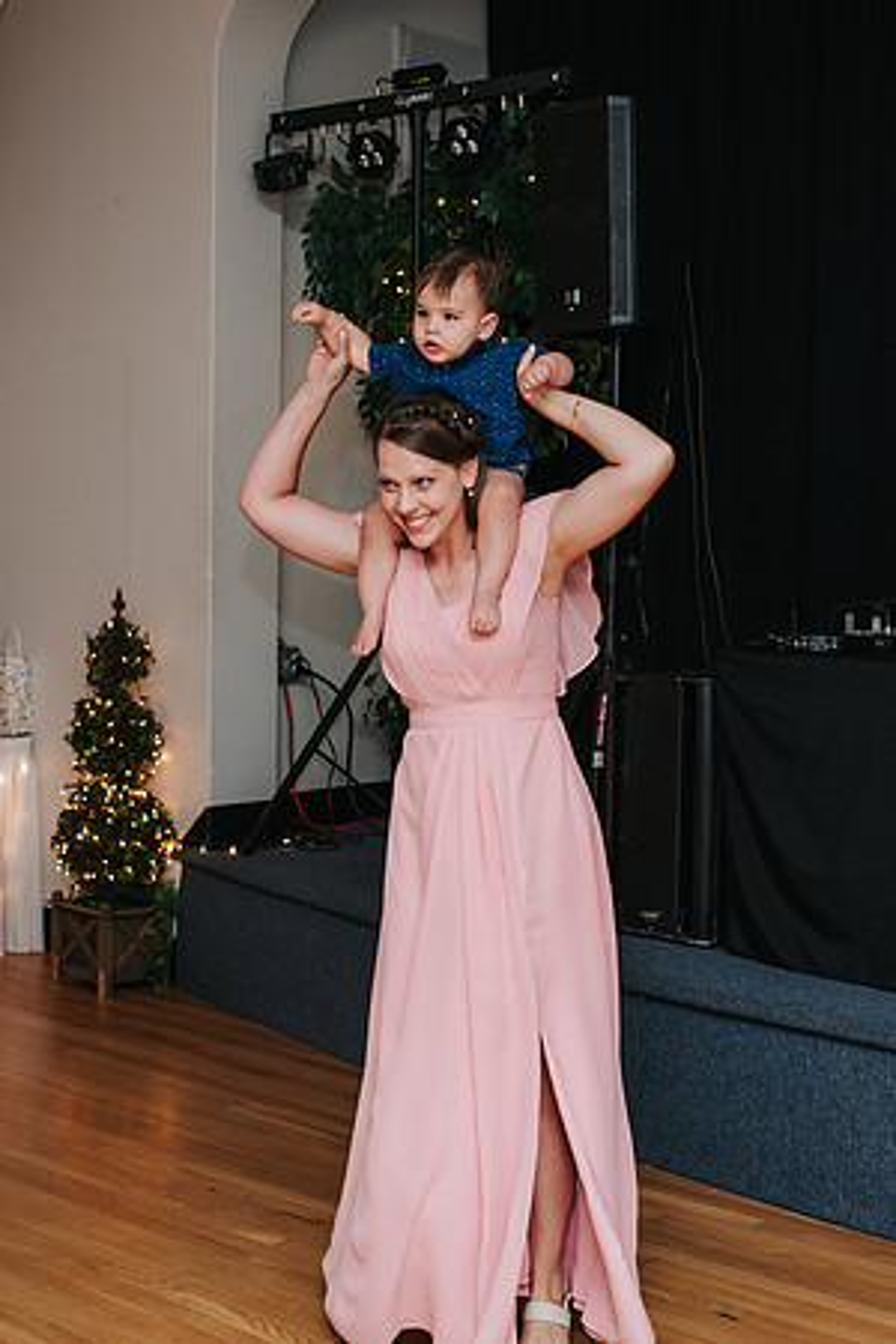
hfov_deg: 24.4
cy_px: 645
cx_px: 402
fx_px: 2072
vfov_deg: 35.9
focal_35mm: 56
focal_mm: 35
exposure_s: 1/200
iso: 1000
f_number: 3.2
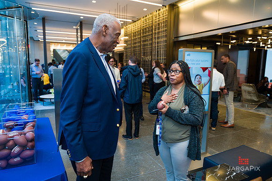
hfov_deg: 73.8
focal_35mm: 24
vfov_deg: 53.1
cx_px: 136
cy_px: 90
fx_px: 181
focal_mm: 24
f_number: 4
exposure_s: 1/200
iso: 500
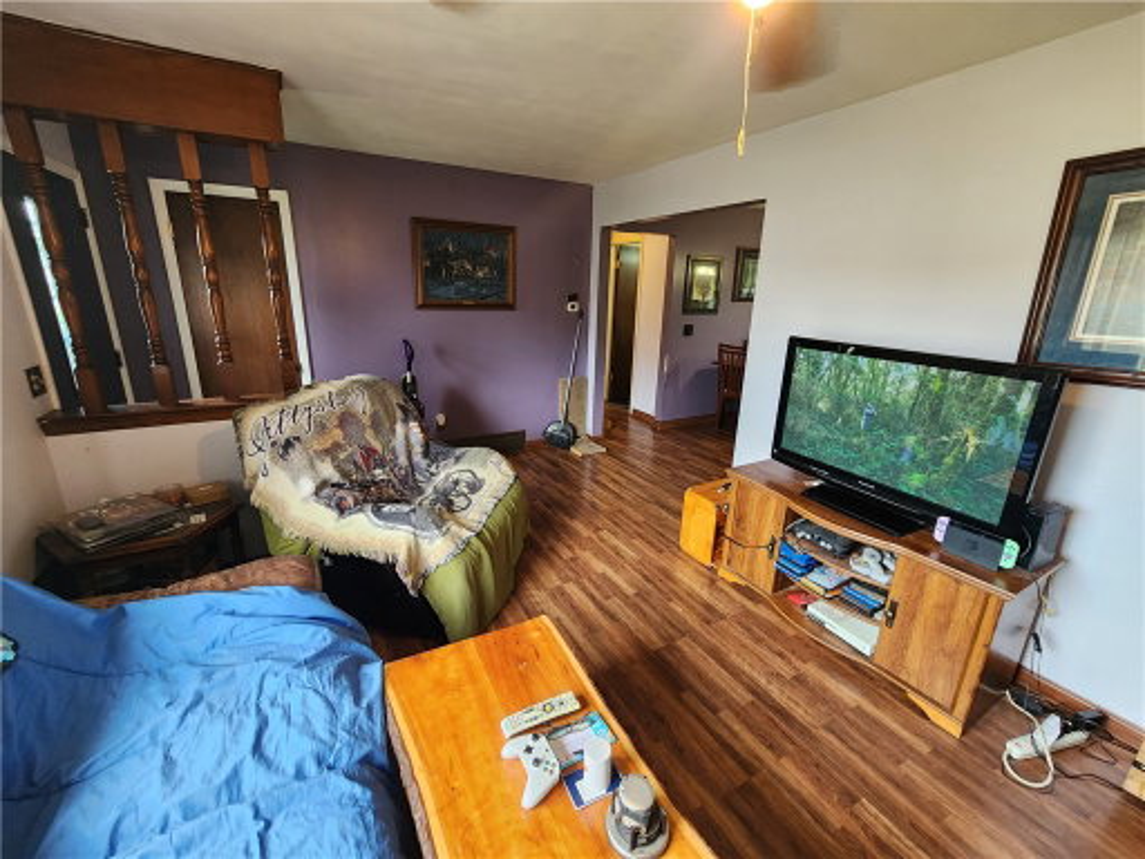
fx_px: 430
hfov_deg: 106.2
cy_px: 430
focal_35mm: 13
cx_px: 572
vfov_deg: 89.9
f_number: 2.2
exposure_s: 1/60
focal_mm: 2.2
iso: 320
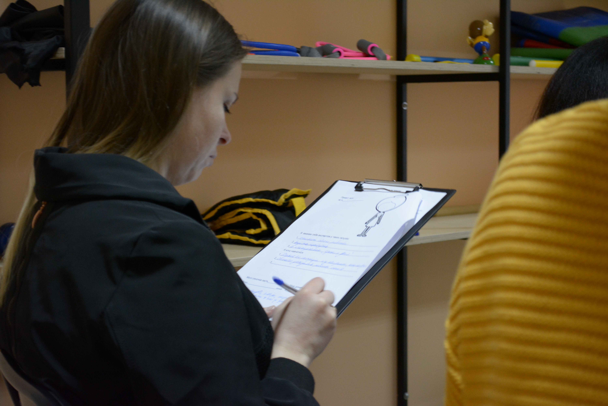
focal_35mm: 72
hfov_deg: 28.1
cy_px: 203
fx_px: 1216
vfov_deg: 18.9
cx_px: 304
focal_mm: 48
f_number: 5.3
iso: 1600
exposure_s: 1/15
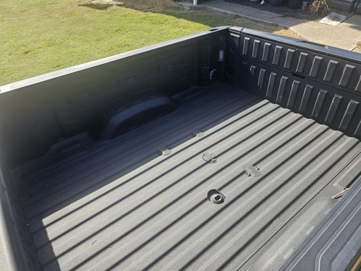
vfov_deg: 58.9
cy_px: 136
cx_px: 180
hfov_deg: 73.9
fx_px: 240
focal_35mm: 23
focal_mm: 6.3
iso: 12
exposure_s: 1/120
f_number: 1.7
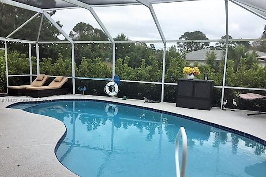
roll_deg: -2.0
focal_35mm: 32
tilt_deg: -7.7
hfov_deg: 58.7
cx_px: 133
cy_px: 100
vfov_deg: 41.0
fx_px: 236
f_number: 2.2
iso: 32
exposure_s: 1/860
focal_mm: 4.15
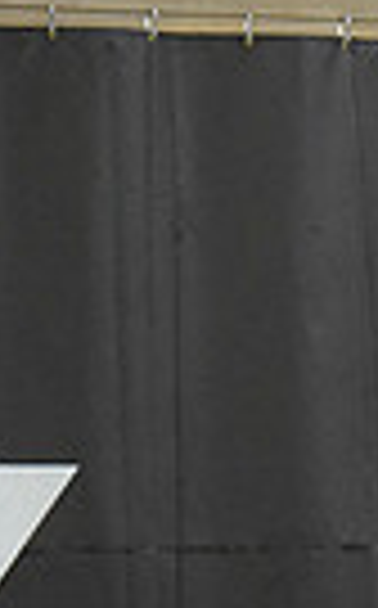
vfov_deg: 4.6
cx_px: 1215
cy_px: 694
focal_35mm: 460
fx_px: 7606
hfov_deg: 2.8
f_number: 2.8
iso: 12800
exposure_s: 1/1250
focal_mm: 105
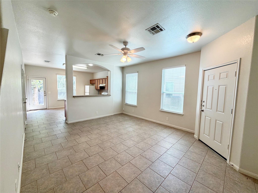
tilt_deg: -4.5
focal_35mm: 14
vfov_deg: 85.7
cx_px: 129
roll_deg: -1.1
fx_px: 104
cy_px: 96
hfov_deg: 102.1
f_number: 2.2
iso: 100
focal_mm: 2.22
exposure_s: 1/120
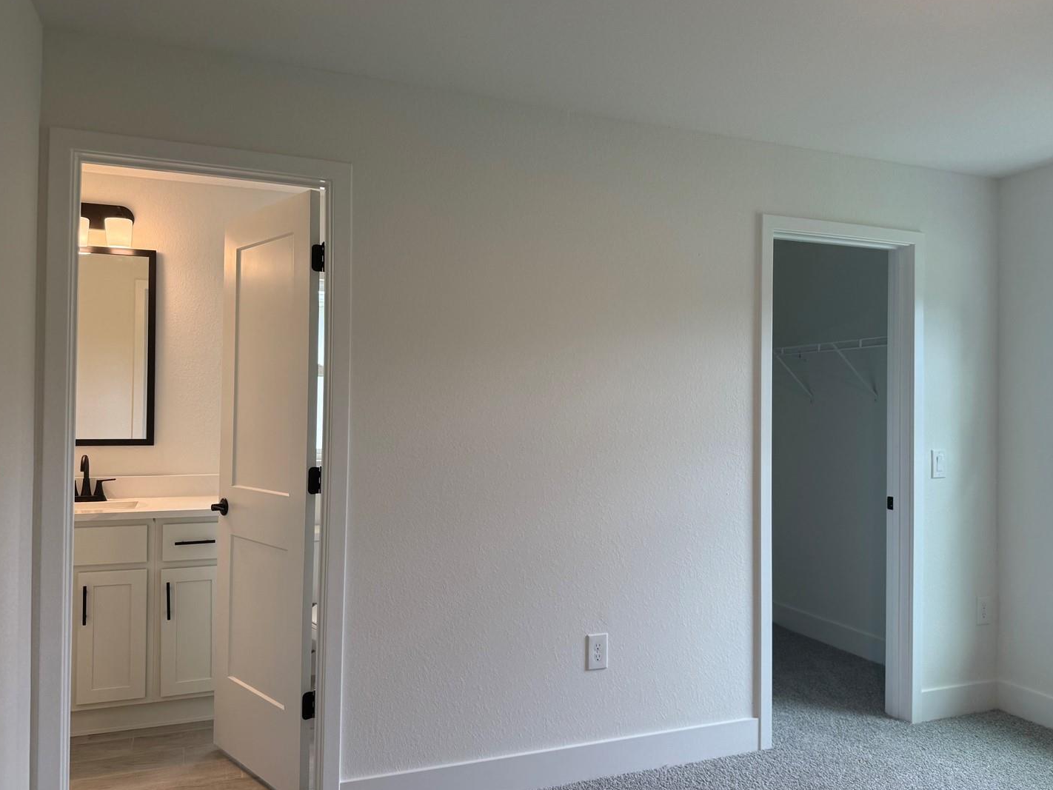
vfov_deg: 51.4
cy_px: 401
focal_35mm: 27
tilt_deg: +1.1
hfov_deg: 65.3
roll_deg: -0.8
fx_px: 821
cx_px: 561
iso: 80
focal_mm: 6.76
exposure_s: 1/147
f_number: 1.78
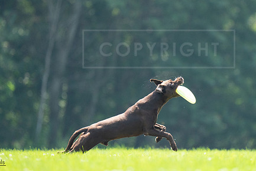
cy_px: 59
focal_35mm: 798
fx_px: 5676
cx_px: 139
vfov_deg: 1.7
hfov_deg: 2.6
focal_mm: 600
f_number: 6.3
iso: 5000
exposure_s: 1/4000
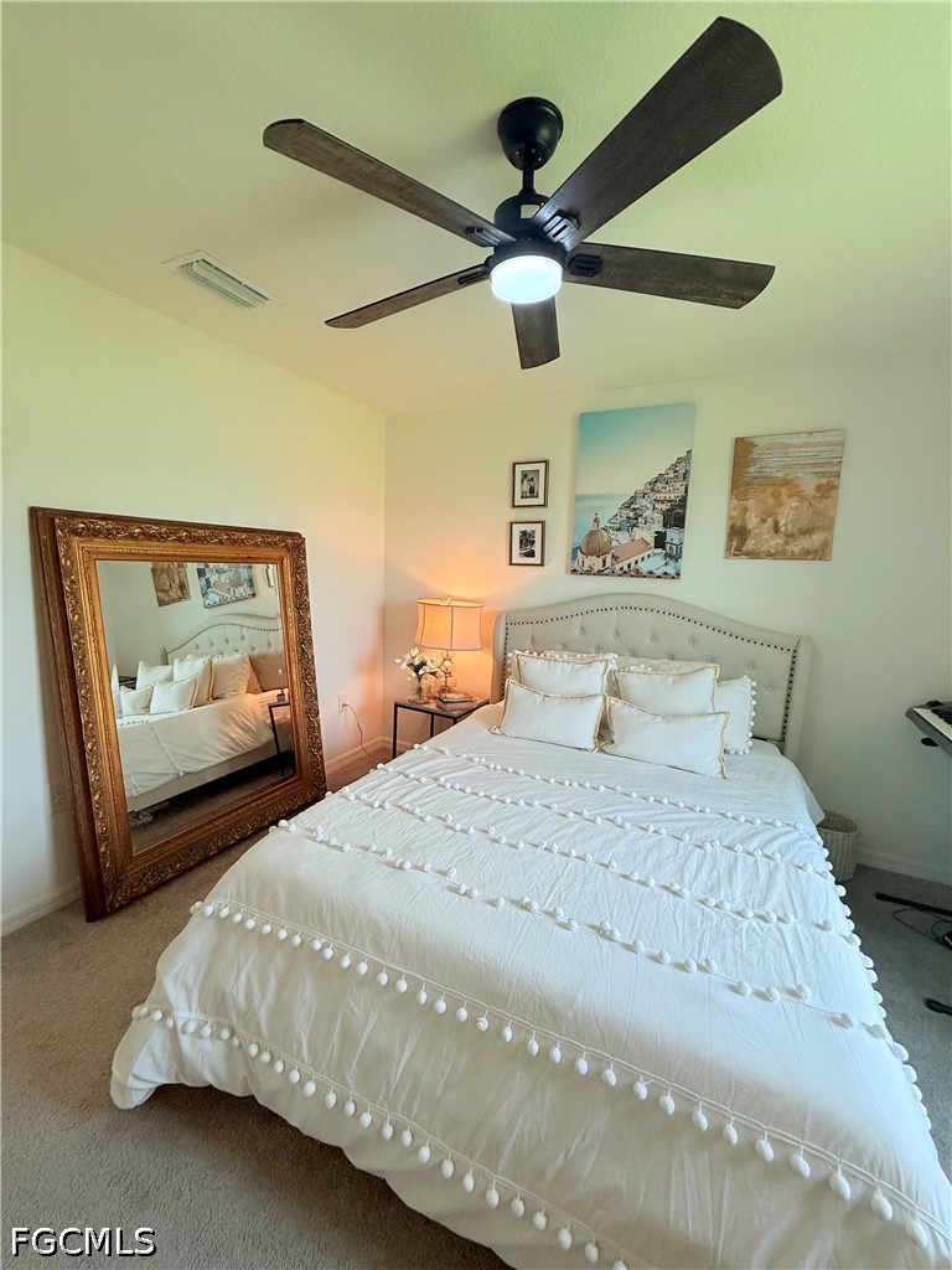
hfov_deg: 85.7
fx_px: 513
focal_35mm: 14
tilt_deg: -7.3
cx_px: 476
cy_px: 635
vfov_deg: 102.1
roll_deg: -1.3
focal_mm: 2.22
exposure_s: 1/186
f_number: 2.2
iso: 50
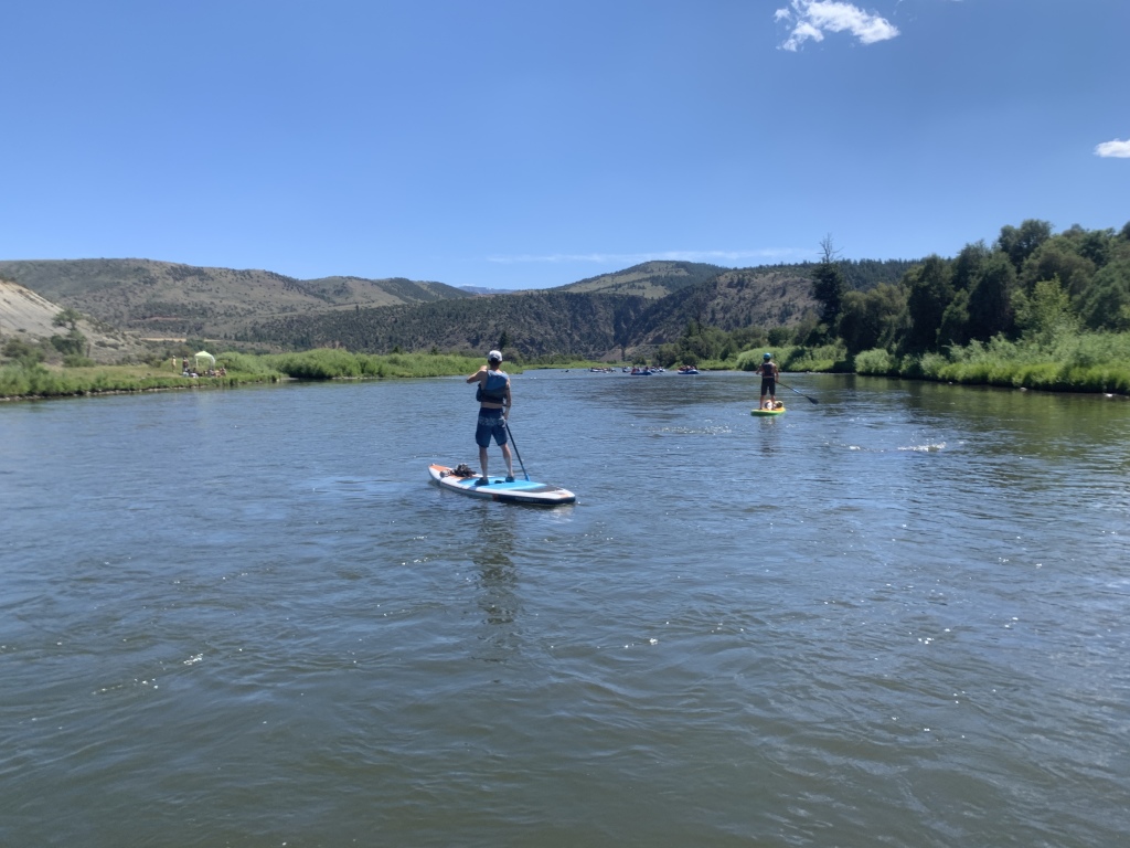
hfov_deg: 67.3
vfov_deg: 53.1
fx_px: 849
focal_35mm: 26
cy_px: 424
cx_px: 565
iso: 25
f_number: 1.8
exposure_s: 1/1779
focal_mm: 4.25
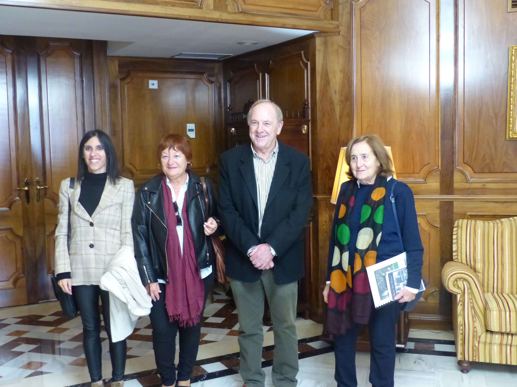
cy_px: 194
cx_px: 258
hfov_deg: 46.8
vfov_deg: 36.0
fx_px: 597
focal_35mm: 40
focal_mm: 7.1
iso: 800
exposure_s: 1/50
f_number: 2.8
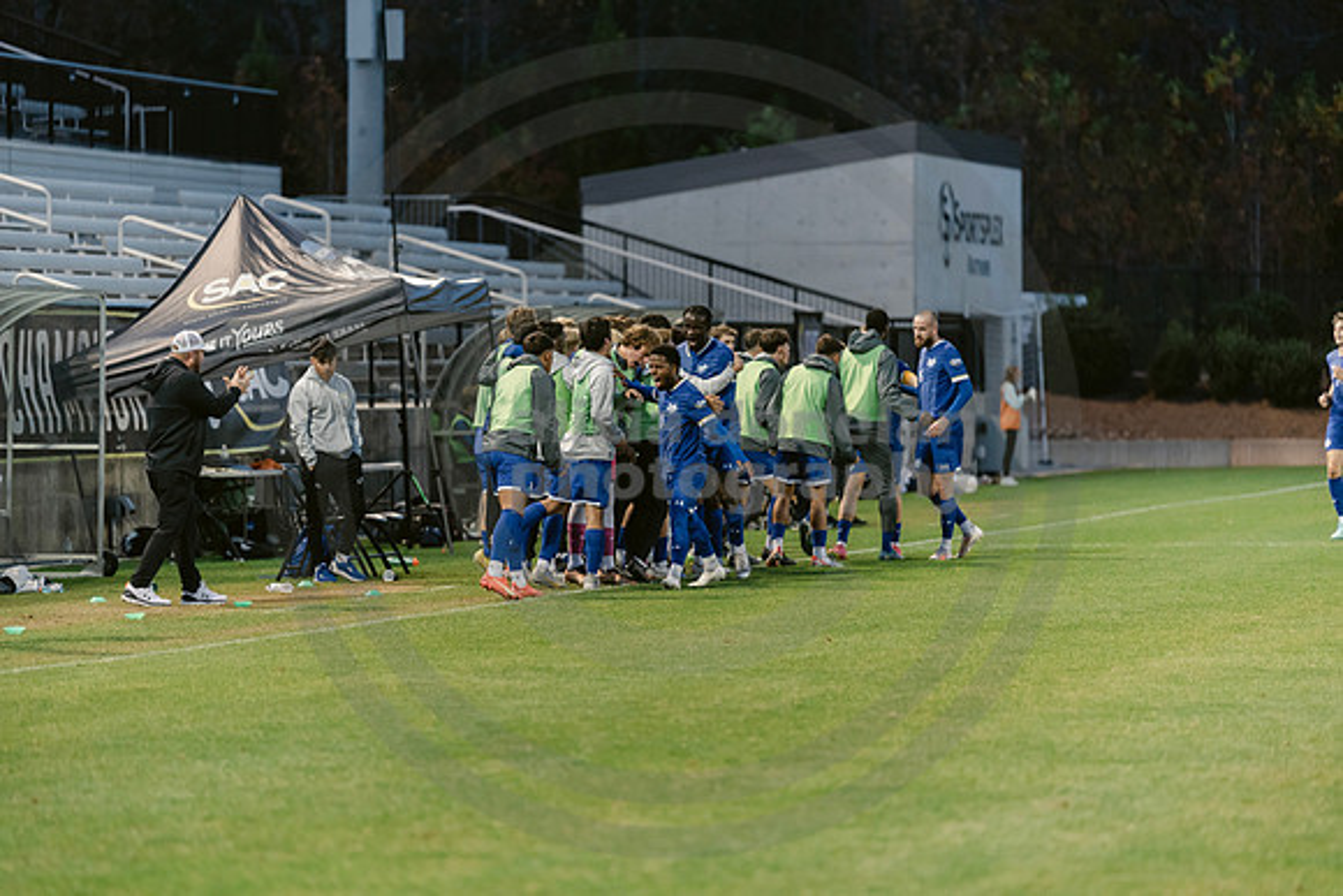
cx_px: 672
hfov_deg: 10.3
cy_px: 448
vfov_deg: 6.9
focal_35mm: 200
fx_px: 7463
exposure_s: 1/320
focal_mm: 200
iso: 1600
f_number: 2.8
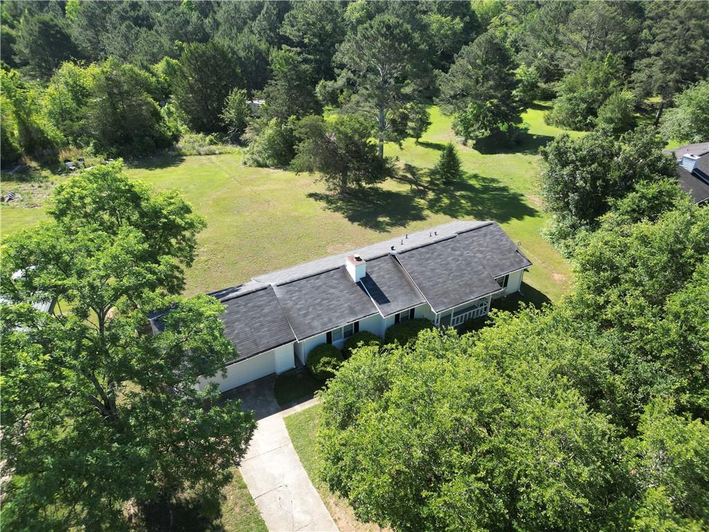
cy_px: 266
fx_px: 492
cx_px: 354
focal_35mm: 24
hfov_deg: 71.6
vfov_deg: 56.8
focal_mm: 6.72
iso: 110
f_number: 1.7
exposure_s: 1/800
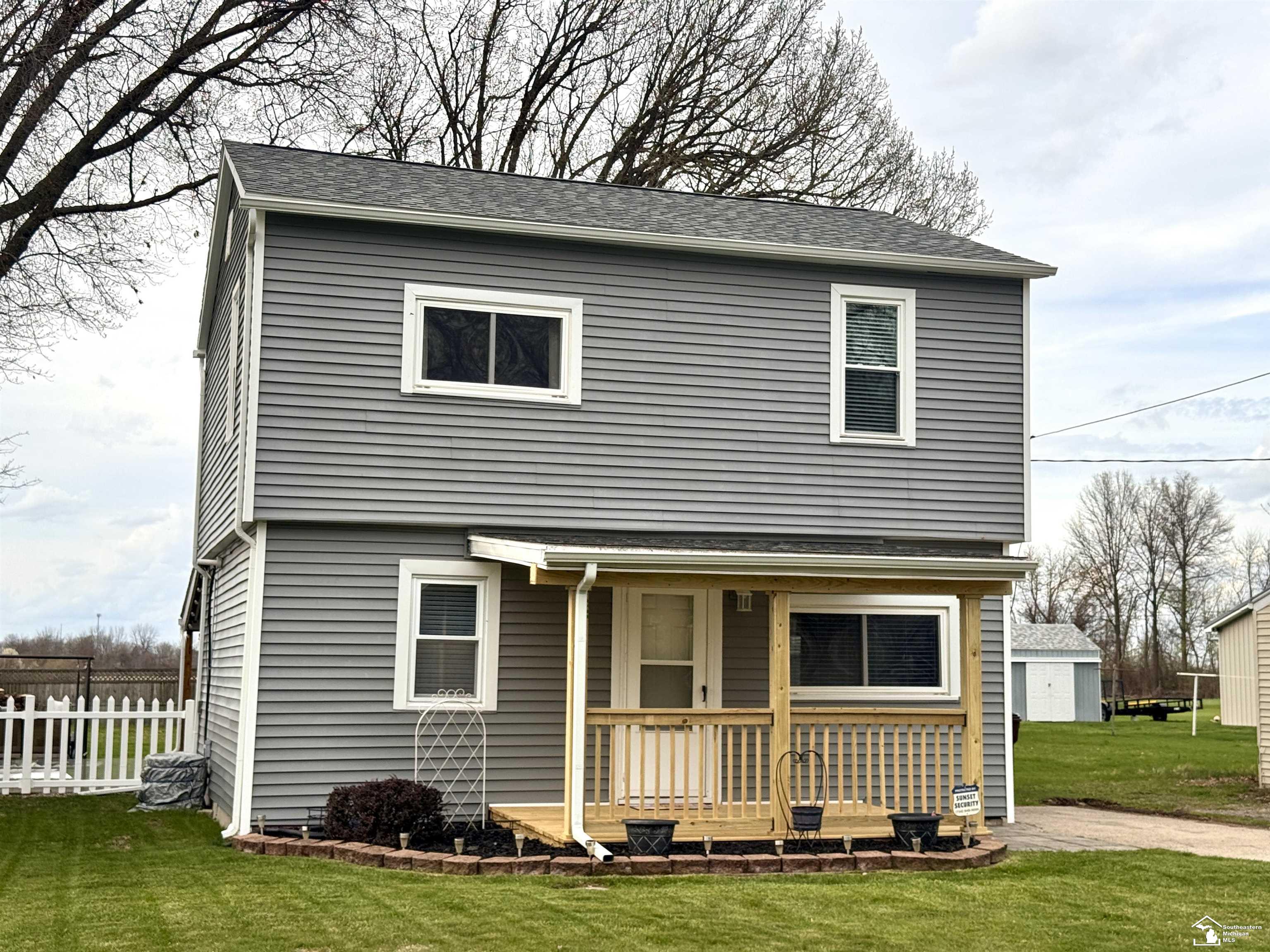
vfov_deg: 30.3
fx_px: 1761
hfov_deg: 39.7
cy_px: 476
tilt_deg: +5.6
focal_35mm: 48
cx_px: 635
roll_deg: +0.0
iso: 64
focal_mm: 6.76
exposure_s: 1/1869
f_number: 1.78
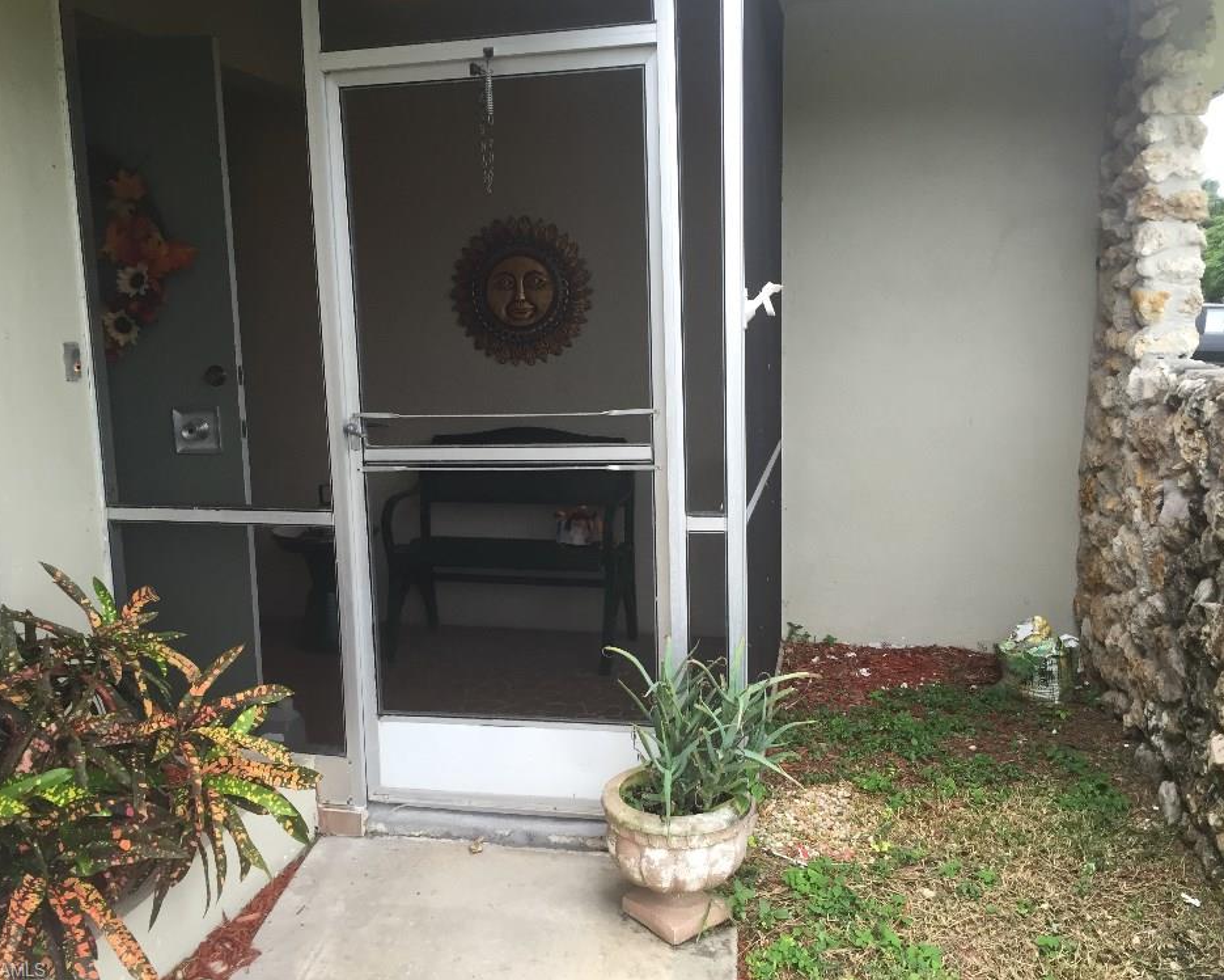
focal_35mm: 31
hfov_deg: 57.2
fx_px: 1123
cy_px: 480
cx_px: 619
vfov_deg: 47.1
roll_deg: +0.2
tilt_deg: -7.7
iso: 32
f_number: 2.2
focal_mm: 4.15
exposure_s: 1/40
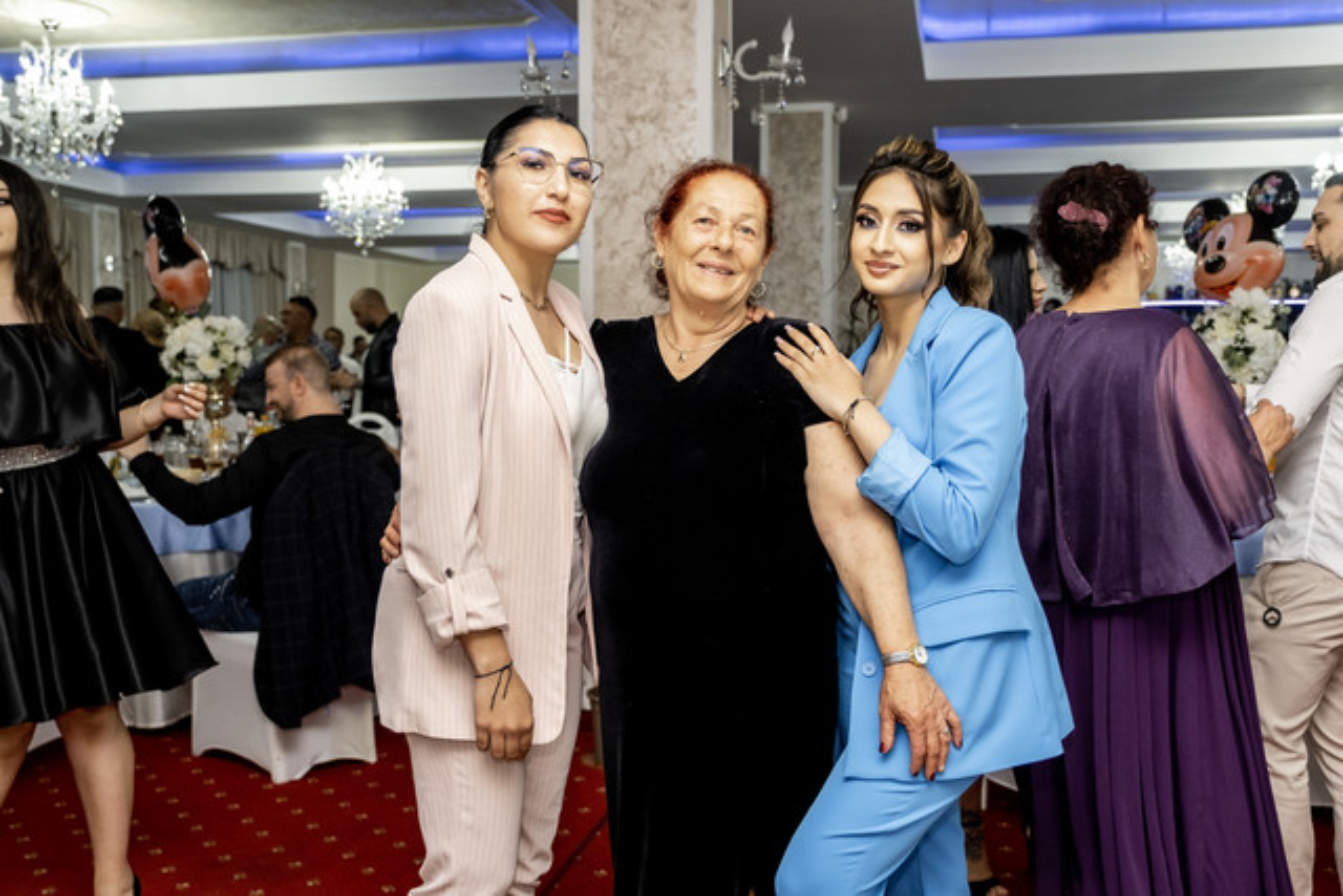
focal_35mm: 36
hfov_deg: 53.1
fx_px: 1343
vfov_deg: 36.9
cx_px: 672
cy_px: 448
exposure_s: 1/160
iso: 1250
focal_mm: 24.2
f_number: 2.8
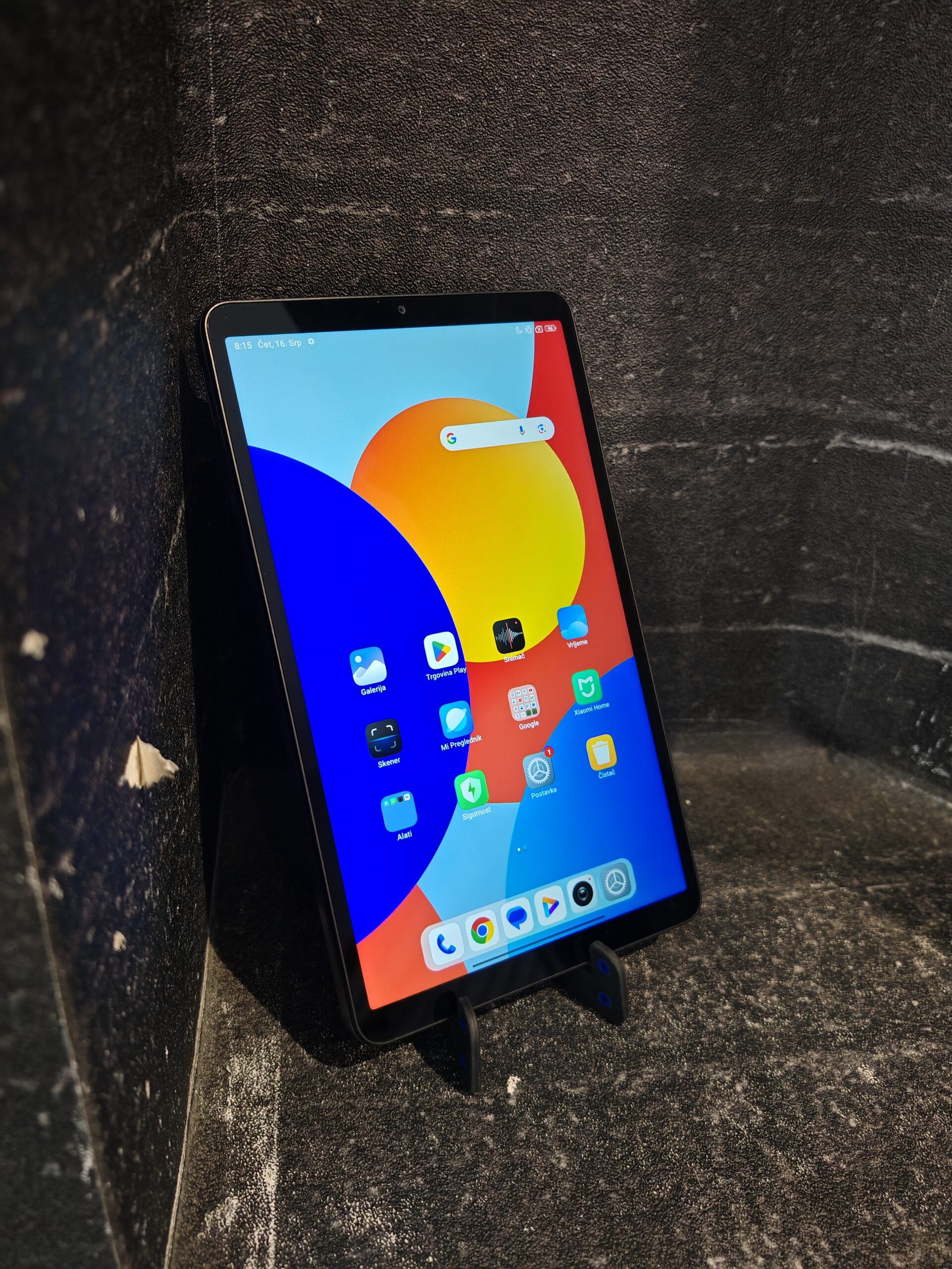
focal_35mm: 27
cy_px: 634
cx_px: 476
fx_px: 990
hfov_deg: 51.4
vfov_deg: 65.3
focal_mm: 6.83
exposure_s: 1/50
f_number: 2
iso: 640
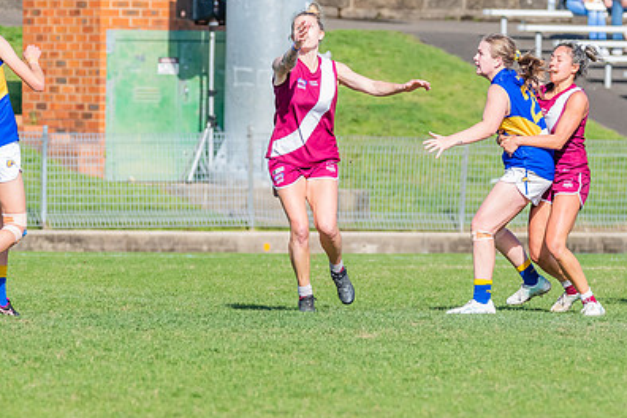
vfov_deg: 2.2
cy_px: 126
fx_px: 10989
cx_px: 421
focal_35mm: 631
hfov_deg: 3.3
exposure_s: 1/1600
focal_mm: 320
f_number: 9
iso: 800
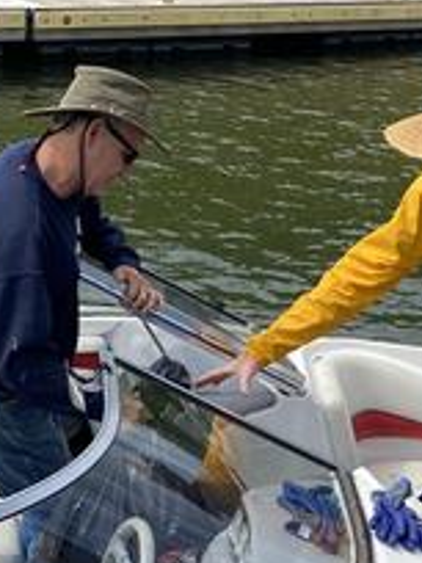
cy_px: 593
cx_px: 285
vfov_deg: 21.1
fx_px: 1447
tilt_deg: -26.8
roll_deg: -6.2
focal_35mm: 89
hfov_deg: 16.6
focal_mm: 4.25
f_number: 1.8
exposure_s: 1/2268
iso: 32
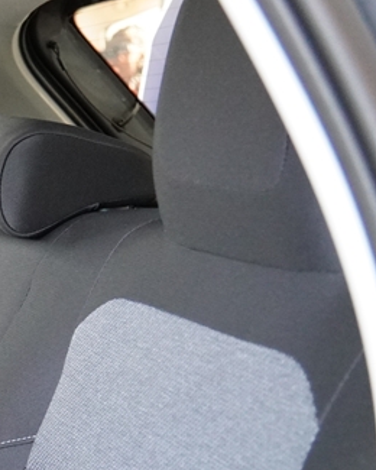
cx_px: -294
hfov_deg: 16.9
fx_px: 1050
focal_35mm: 75
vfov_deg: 24.5
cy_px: 424
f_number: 2.8
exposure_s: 1/160
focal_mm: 17
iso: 2500
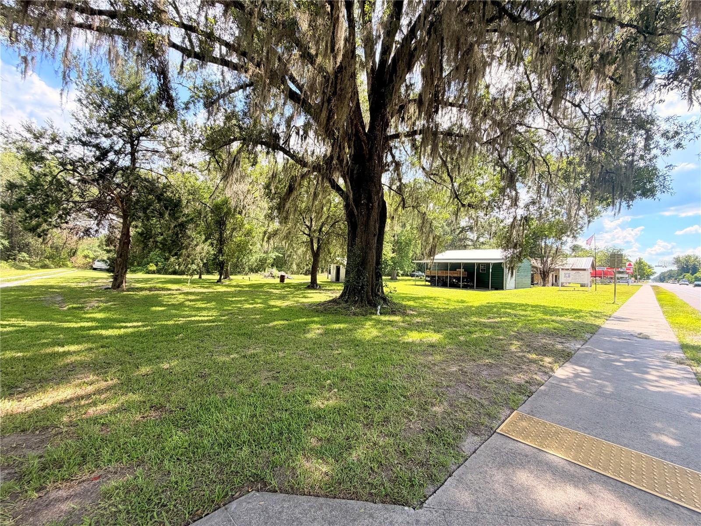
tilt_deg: +1.5
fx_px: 284
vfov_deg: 85.7
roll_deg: -1.8
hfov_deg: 102.1
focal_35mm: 14
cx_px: 350
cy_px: 263
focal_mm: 2.22
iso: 64
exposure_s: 1/502
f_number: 2.2
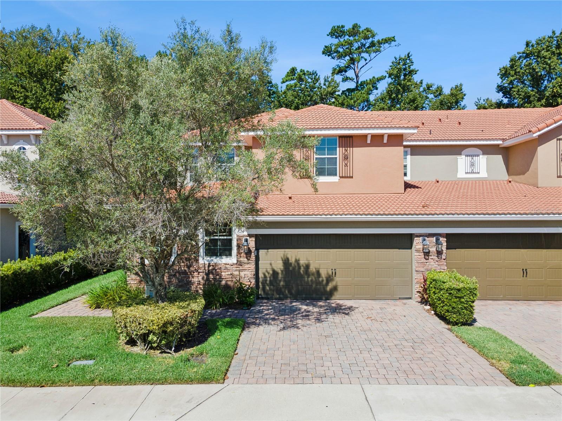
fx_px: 390
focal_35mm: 24
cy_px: 210
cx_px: 281
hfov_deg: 71.6
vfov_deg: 56.8
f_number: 2.8
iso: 100
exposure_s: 1/400
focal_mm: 4.5
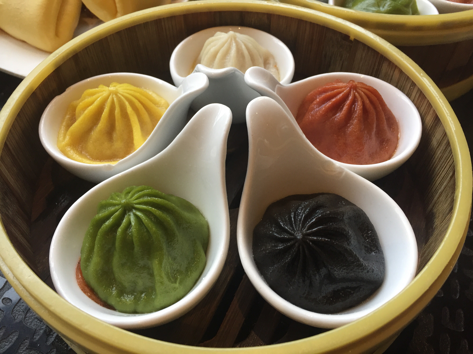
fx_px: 396
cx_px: 236
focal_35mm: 29
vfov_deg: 48.2
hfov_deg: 61.7
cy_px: 177
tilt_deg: -52.2
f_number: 2.2
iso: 80
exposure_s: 1/30
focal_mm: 4.15
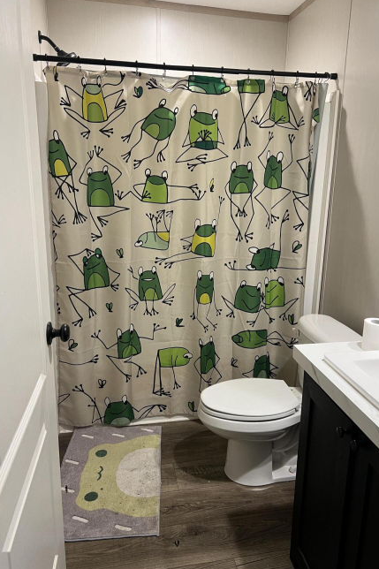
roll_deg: -1.4
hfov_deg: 46.3
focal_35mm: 28
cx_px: 214
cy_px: 289
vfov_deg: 65.5
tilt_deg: -13.6
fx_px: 442
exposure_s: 1/60
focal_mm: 5.7
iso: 125
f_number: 1.5
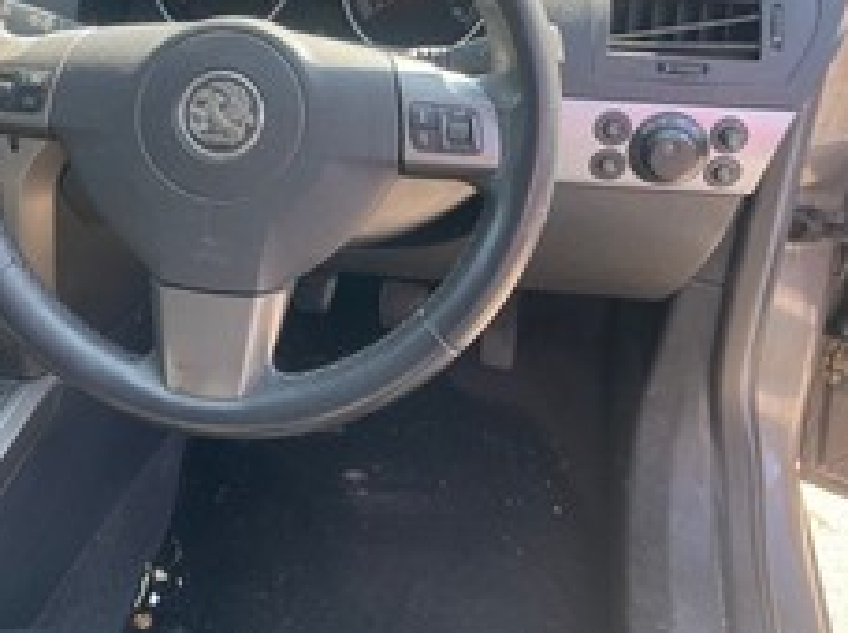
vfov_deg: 35.1
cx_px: 335
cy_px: 164
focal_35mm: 40
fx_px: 978
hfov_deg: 46.6
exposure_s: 1/201
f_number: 1.6
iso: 32
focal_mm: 4.2
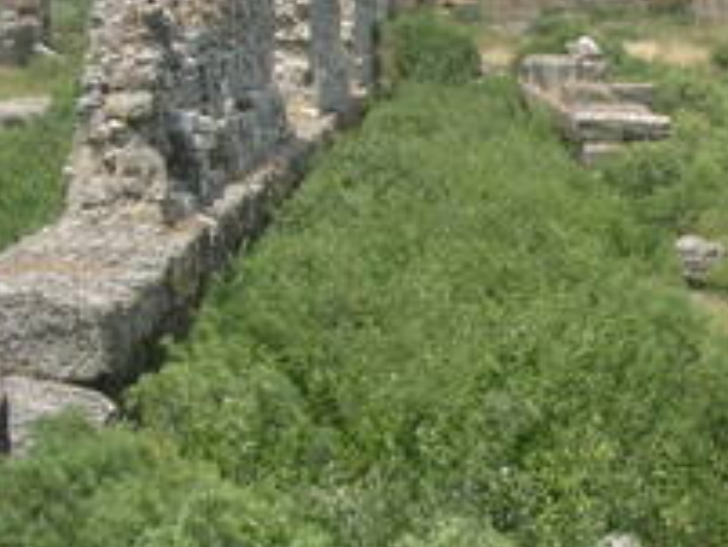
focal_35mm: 83
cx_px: 637
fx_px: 1747
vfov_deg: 17.8
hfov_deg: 23.0
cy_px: 217
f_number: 5.6
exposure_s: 1/265
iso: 100
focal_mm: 5.8
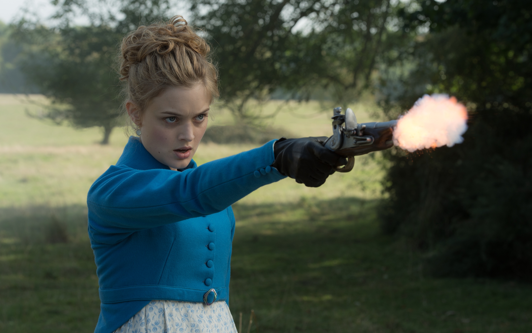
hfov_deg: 20.4
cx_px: 266
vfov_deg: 12.8
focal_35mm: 102
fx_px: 1479
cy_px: 169
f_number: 8
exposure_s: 1/400
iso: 400
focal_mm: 100
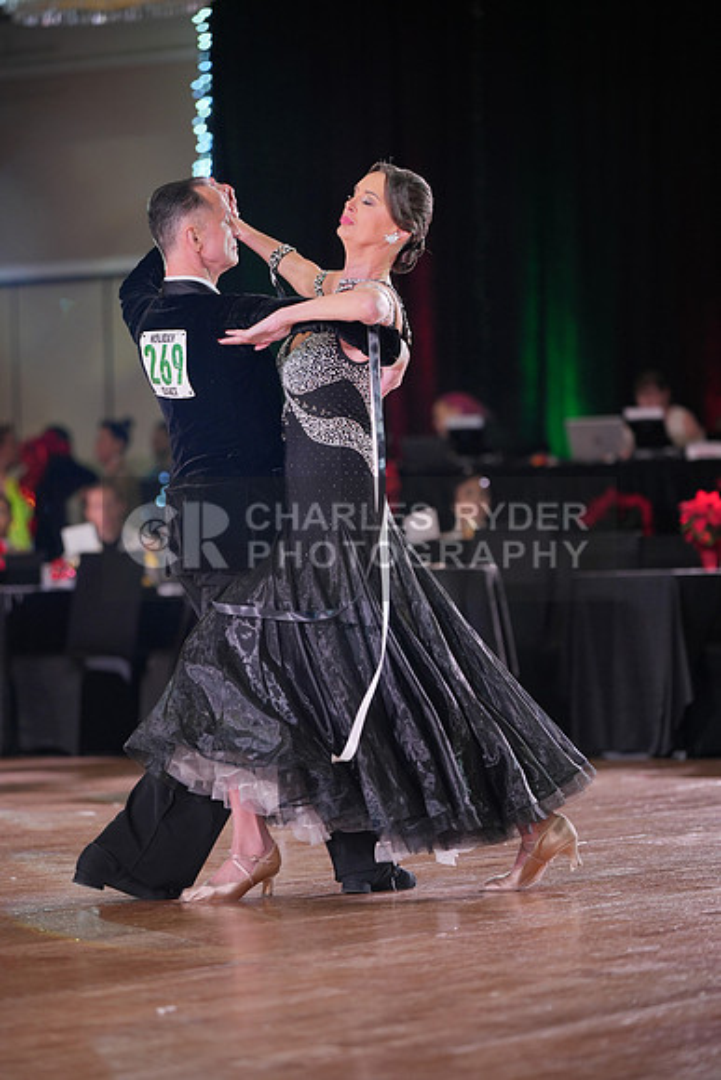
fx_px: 4143
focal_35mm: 138
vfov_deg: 14.9
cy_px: 540
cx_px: 360
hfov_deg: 9.9
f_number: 2.8
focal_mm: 138
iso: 800
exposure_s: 1/400
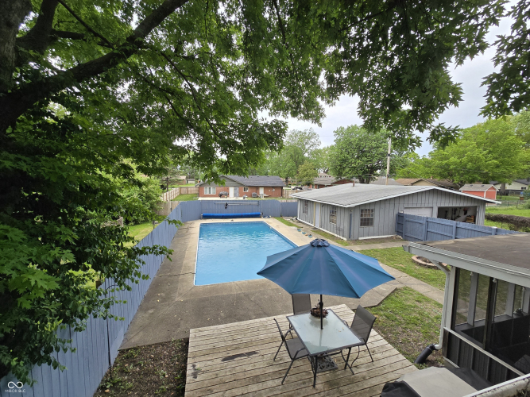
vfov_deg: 89.9
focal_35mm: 13
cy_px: 198
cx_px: 265
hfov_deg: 106.2
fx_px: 199
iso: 50
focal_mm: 2.2
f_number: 2.2
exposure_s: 1/529
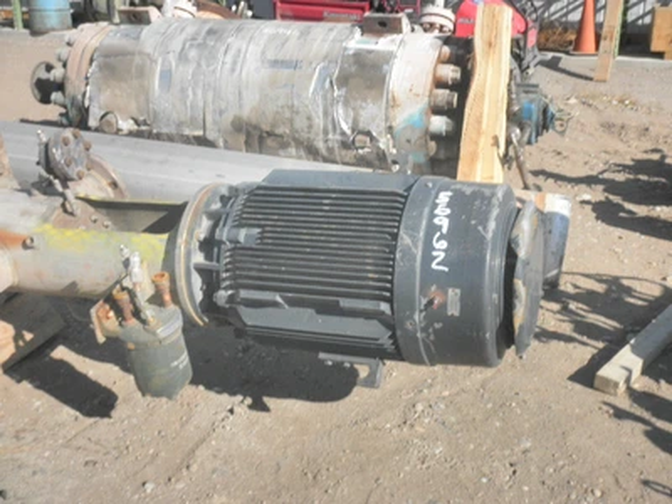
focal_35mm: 44
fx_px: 854
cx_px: 336
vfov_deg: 32.9
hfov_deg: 42.9
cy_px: 252
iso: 64
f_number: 9.6
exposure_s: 1/80
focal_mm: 7.9
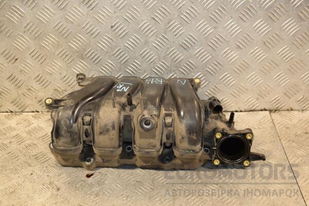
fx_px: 451
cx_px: 154
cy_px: 103
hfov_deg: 37.9
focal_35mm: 52
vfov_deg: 25.8
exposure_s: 1/125
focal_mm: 35
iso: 800
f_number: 5
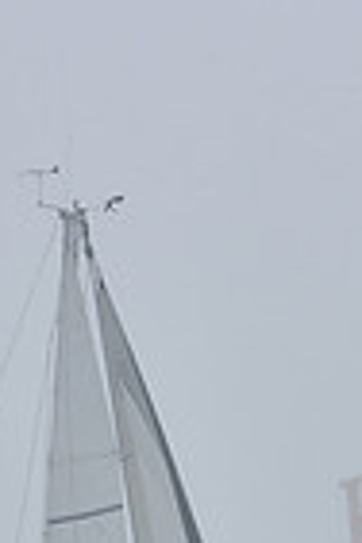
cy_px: 1067
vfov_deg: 6.9
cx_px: 141
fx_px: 4329
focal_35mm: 287
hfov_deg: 4.8
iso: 250
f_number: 11
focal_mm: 70
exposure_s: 1/800
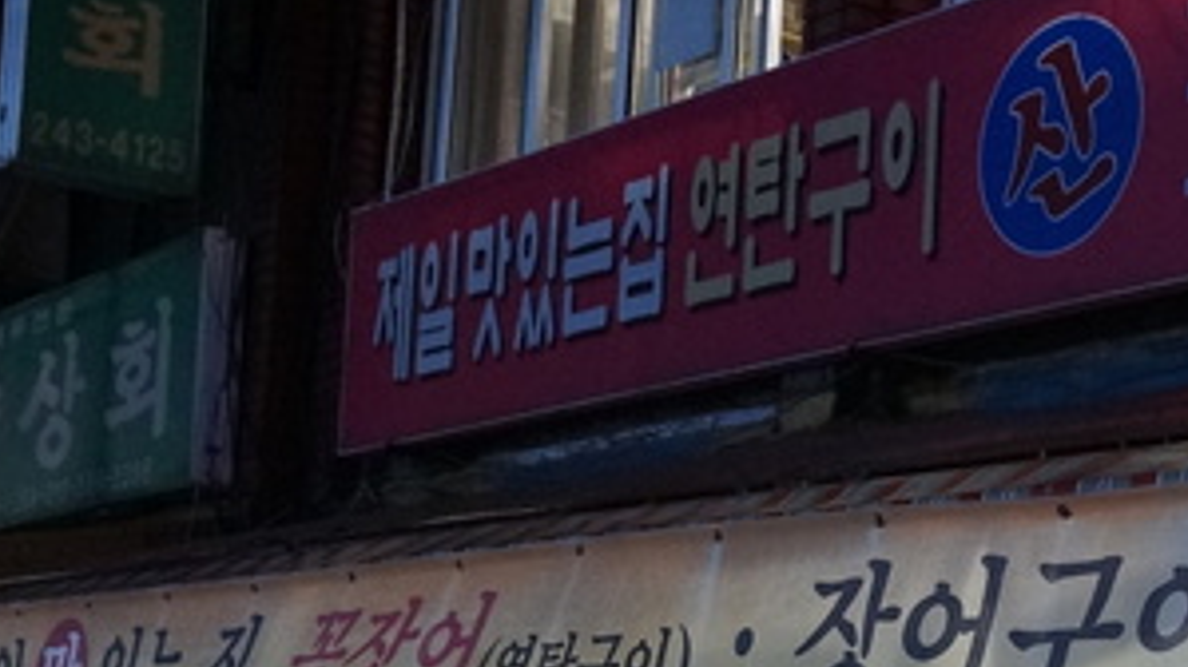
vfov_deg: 13.6
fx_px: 2771
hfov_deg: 24.1
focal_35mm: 88
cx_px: 817
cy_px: 647
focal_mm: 24
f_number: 4.5
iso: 3200
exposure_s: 1/125
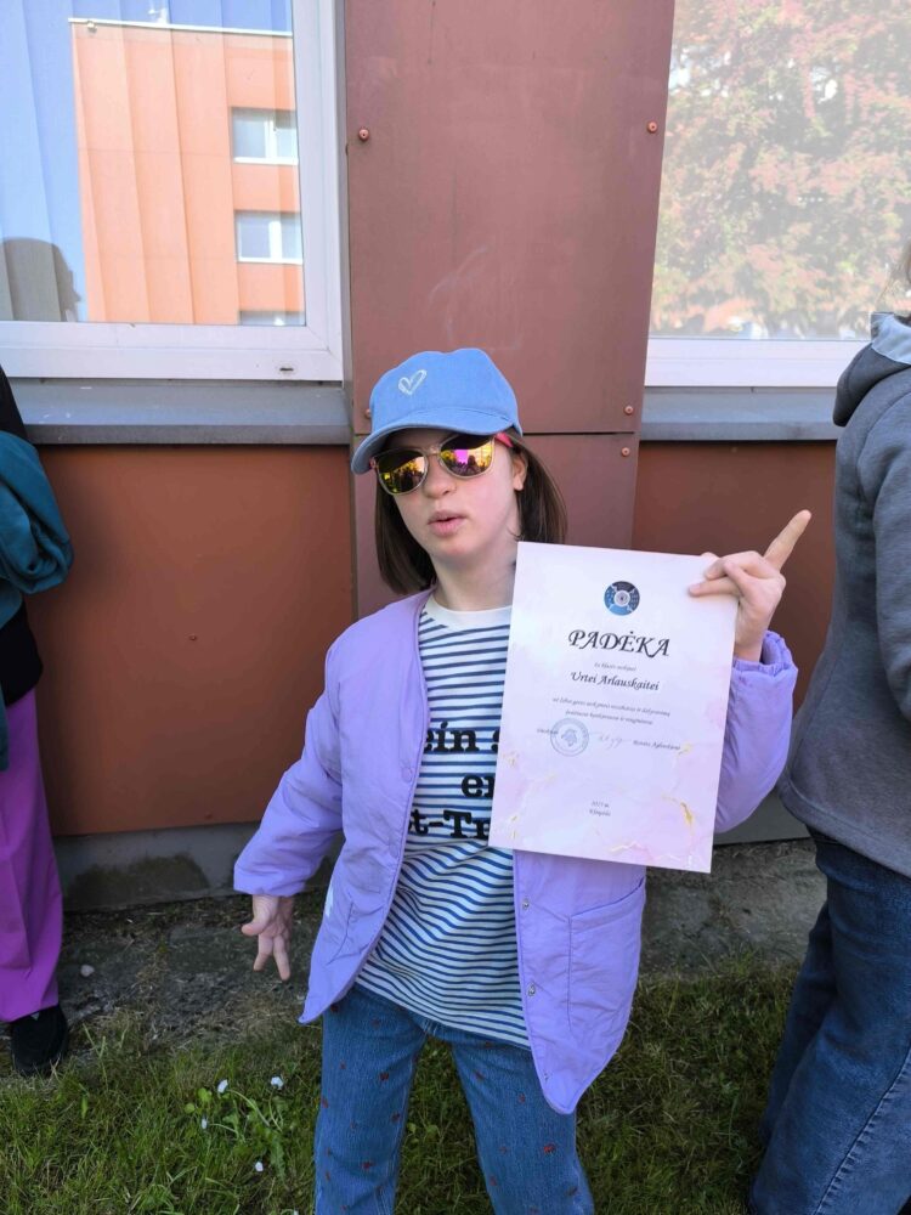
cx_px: 456
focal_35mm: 23
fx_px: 807
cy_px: 608
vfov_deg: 73.9
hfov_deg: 58.9
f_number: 1.65
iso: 64
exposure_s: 1/100
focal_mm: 6.14
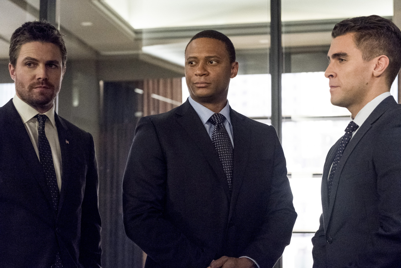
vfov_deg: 18.2
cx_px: 200
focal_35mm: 75
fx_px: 835
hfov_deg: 27.0
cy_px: 134
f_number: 2.8
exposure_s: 1/250
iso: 8000
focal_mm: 50
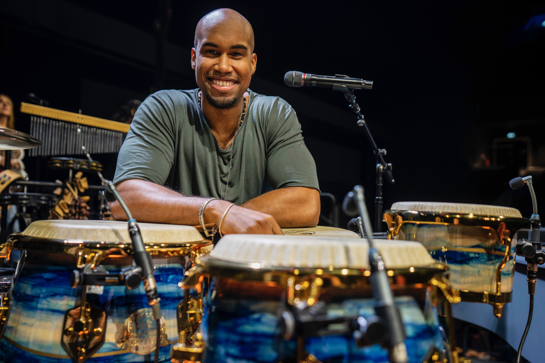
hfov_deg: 54.4
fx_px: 530
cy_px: 182
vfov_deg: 37.9
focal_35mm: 35
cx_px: 272
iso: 2000
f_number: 2.8
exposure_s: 1/400
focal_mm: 35
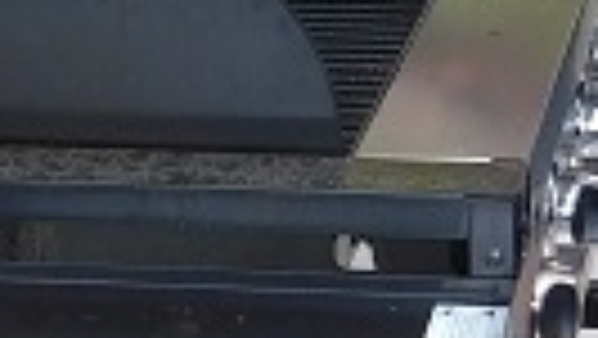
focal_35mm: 174
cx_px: 562
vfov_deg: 6.8
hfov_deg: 12.3
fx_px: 2761
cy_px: -343
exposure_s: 1/100
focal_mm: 4
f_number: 3
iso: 125
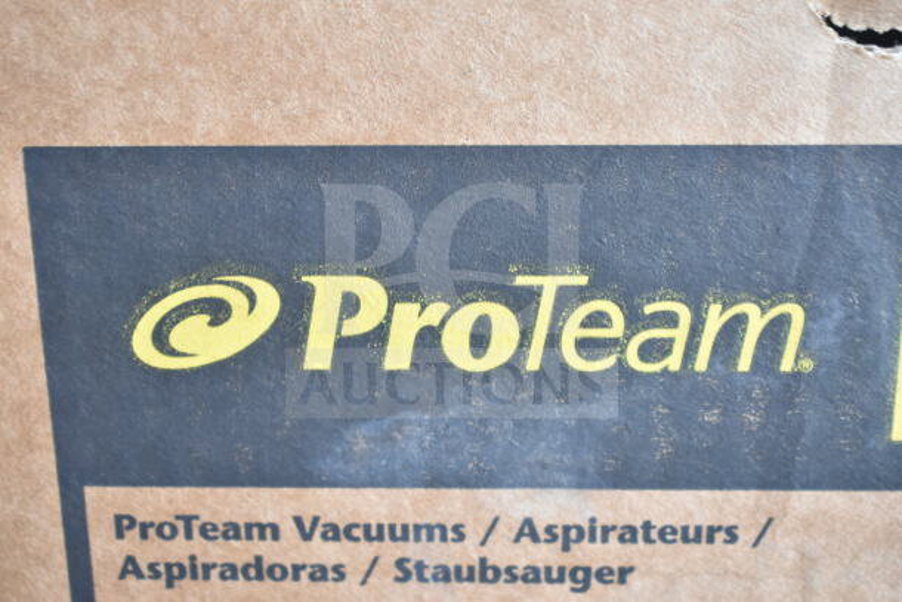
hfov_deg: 33.4
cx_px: 451
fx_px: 1504
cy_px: 301
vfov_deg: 22.6
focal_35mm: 60
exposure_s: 1/60
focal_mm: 40
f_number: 5
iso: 1600
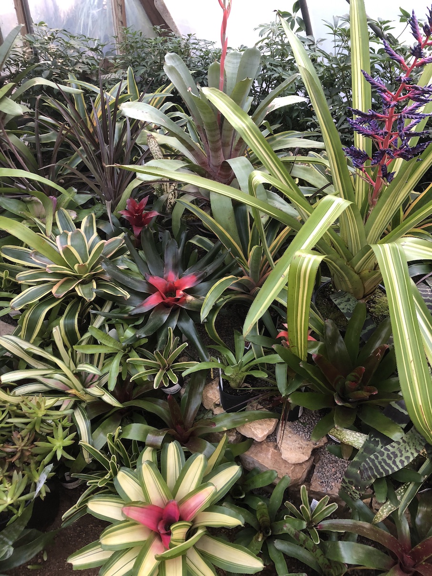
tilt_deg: -41.8
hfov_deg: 49.7
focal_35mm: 28
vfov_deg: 63.5
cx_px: 216
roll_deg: -3.4
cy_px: 288
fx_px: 466
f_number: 1.8
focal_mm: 3.99
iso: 40
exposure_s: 1/30
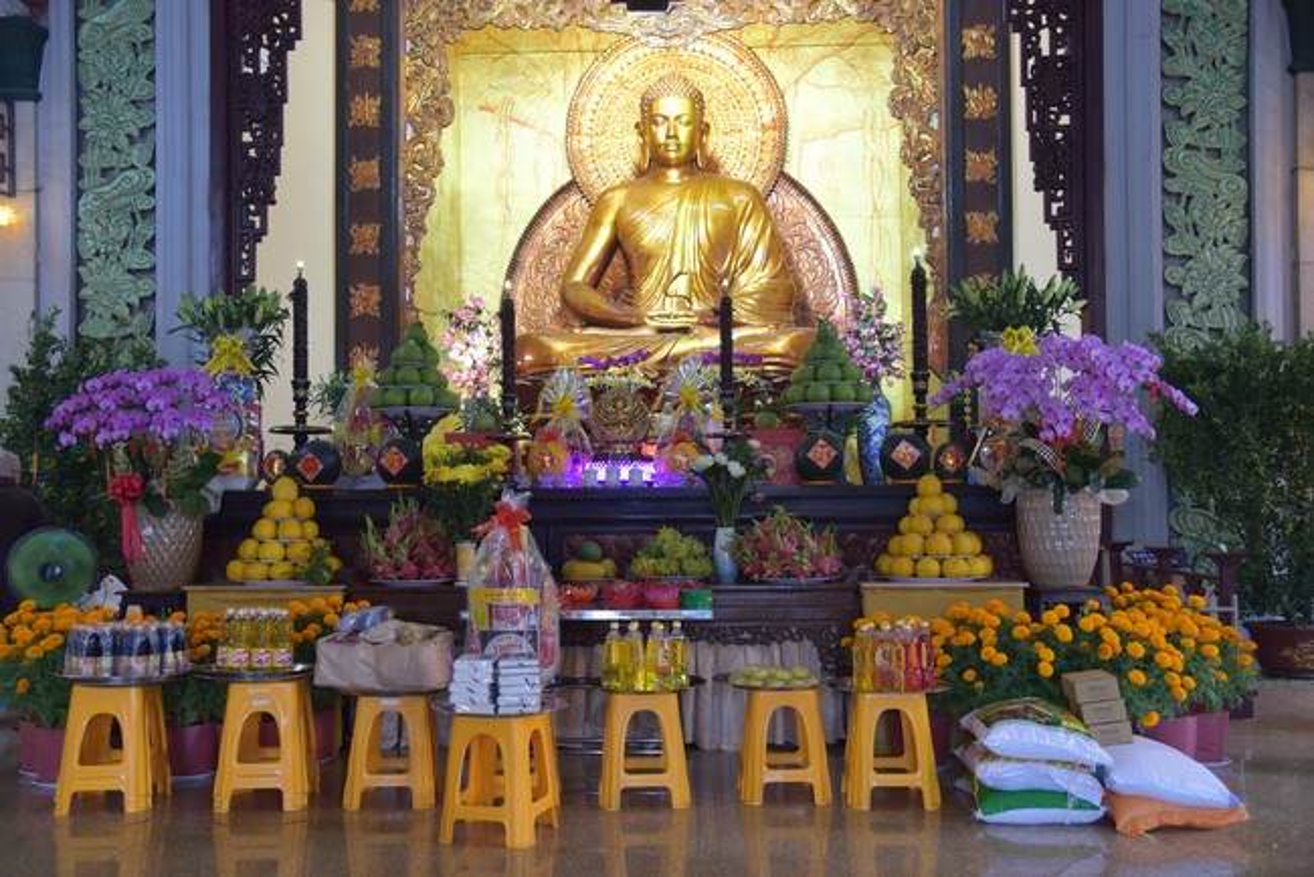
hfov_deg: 55.8
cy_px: 438
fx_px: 1241
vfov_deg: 38.9
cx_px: 657
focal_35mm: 34
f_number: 4
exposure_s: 1/60
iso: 1400
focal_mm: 34
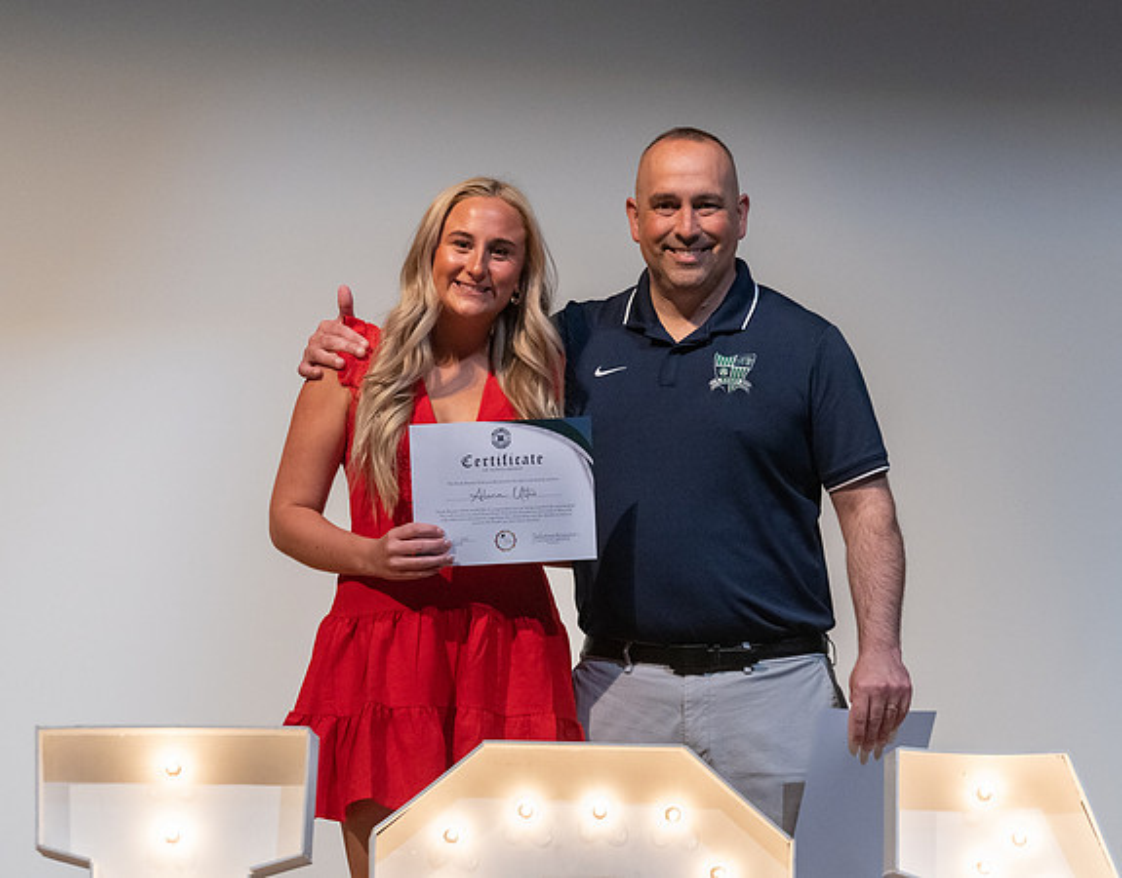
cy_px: 377
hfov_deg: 10.8
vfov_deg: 8.5
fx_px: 5934
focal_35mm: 180
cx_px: 661
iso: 5000
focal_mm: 142
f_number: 4
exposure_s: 1/320
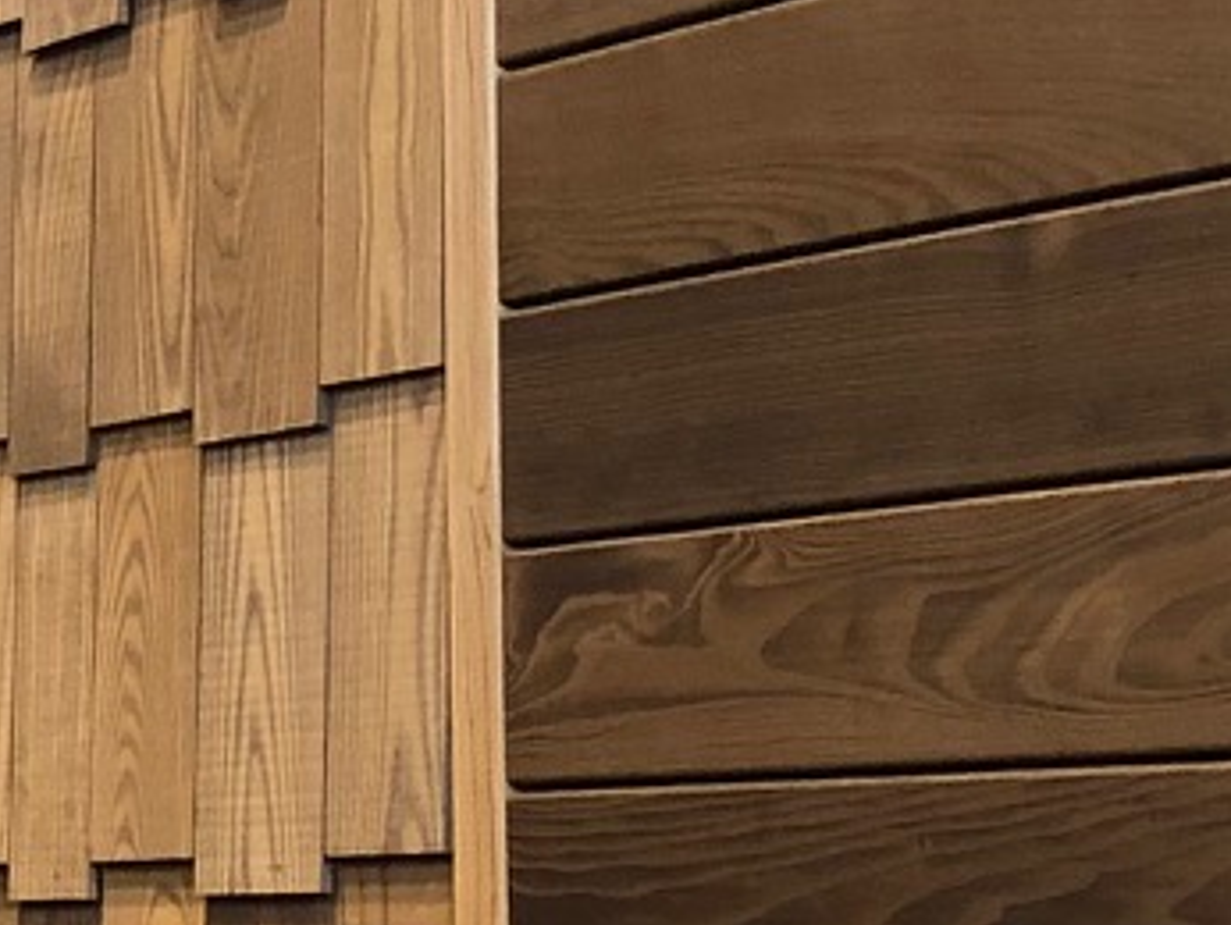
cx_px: -690
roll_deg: -0.1
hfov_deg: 11.5
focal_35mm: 163
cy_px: 516
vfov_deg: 9.1
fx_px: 5801
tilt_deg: +4.1
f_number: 1.8
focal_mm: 4
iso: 64
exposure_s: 1/17
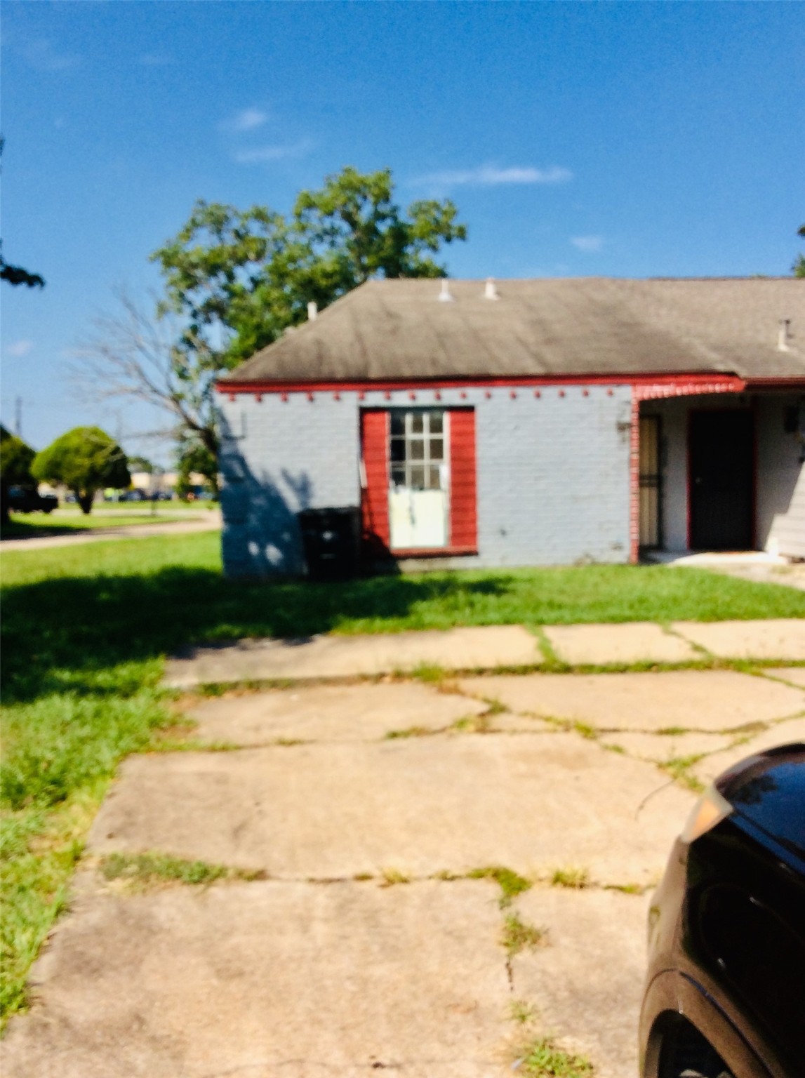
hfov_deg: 44.0
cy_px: 539
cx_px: 402
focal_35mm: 32
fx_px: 995
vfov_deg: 56.9
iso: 32
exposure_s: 1/1431
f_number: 2.4
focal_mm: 3.3
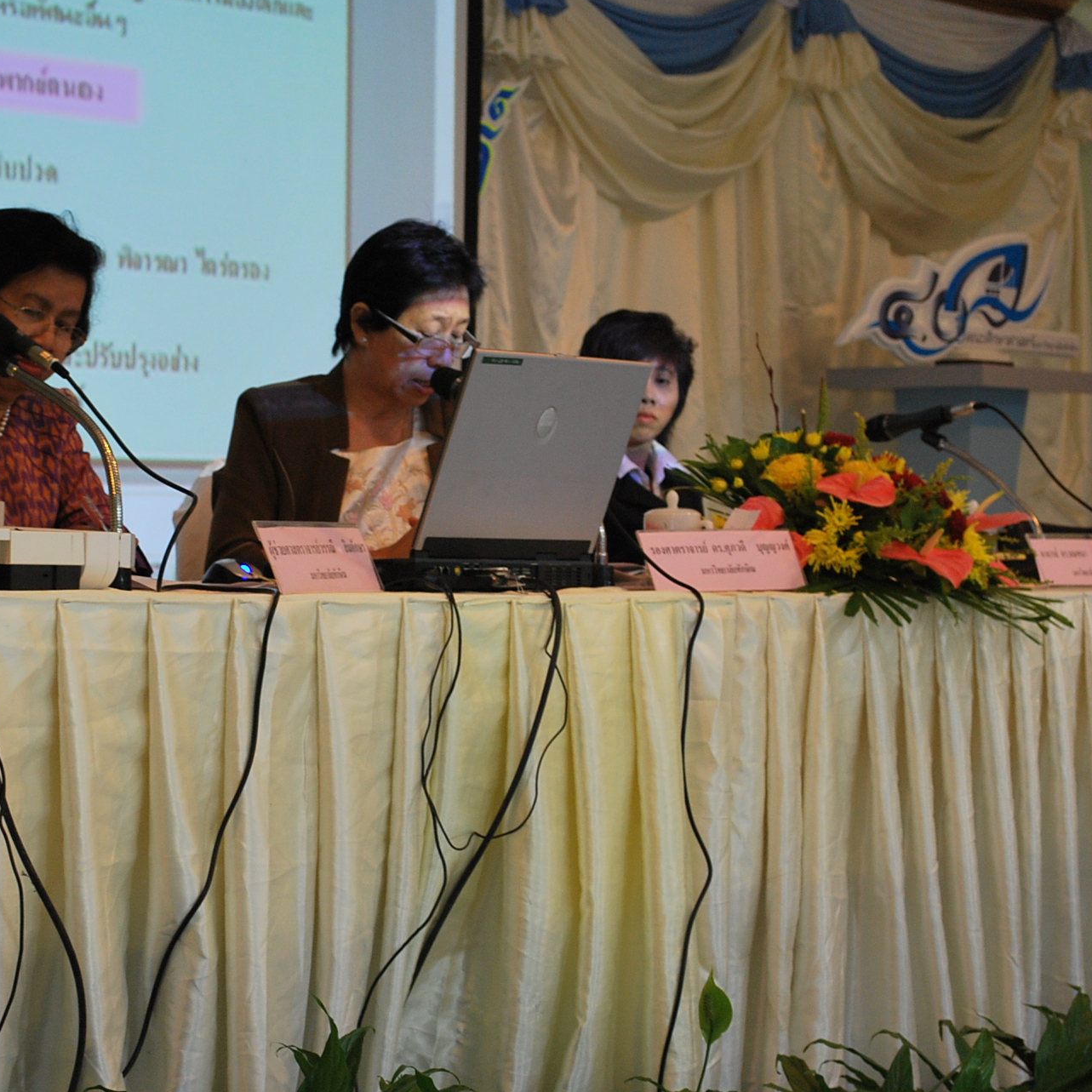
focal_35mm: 87
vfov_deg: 20.0
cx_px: 378
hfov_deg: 20.0
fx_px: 3092
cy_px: 541
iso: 400
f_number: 5.6
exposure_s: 1/10
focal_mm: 45
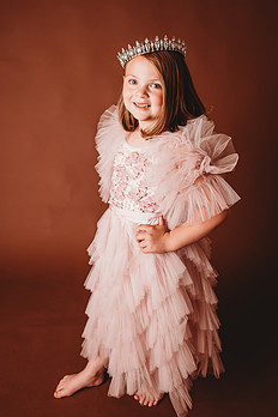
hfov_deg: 42.3
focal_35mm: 31
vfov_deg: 59.7
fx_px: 359
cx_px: 129
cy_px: 162
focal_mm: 24
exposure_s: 1/160
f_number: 2.2
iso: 100
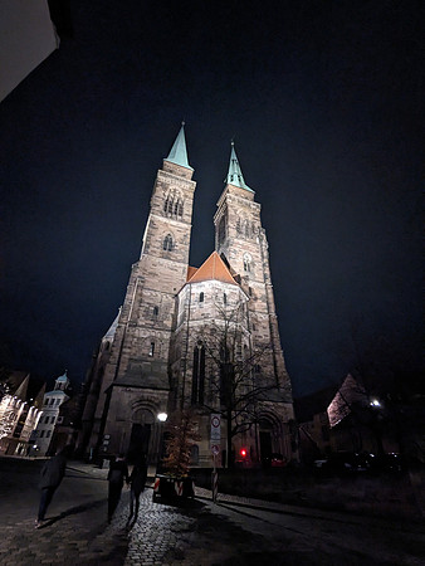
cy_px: 283
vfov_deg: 94.5
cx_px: 212
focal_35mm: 16
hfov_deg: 78.2
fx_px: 262
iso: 2258
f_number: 2.2
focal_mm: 2.35
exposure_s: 1/16.7
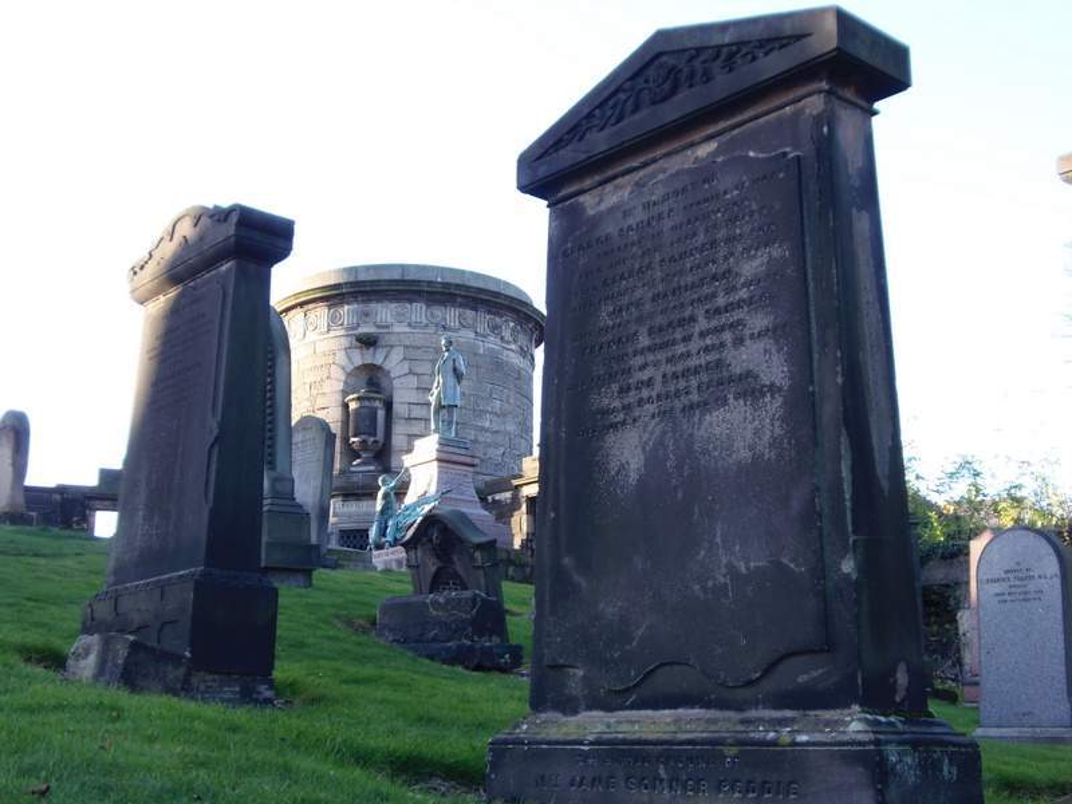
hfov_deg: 44.8
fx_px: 1301
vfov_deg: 34.3
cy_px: 402
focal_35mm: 42
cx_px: 536
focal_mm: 7.8
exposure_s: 1/40
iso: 64
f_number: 3.6
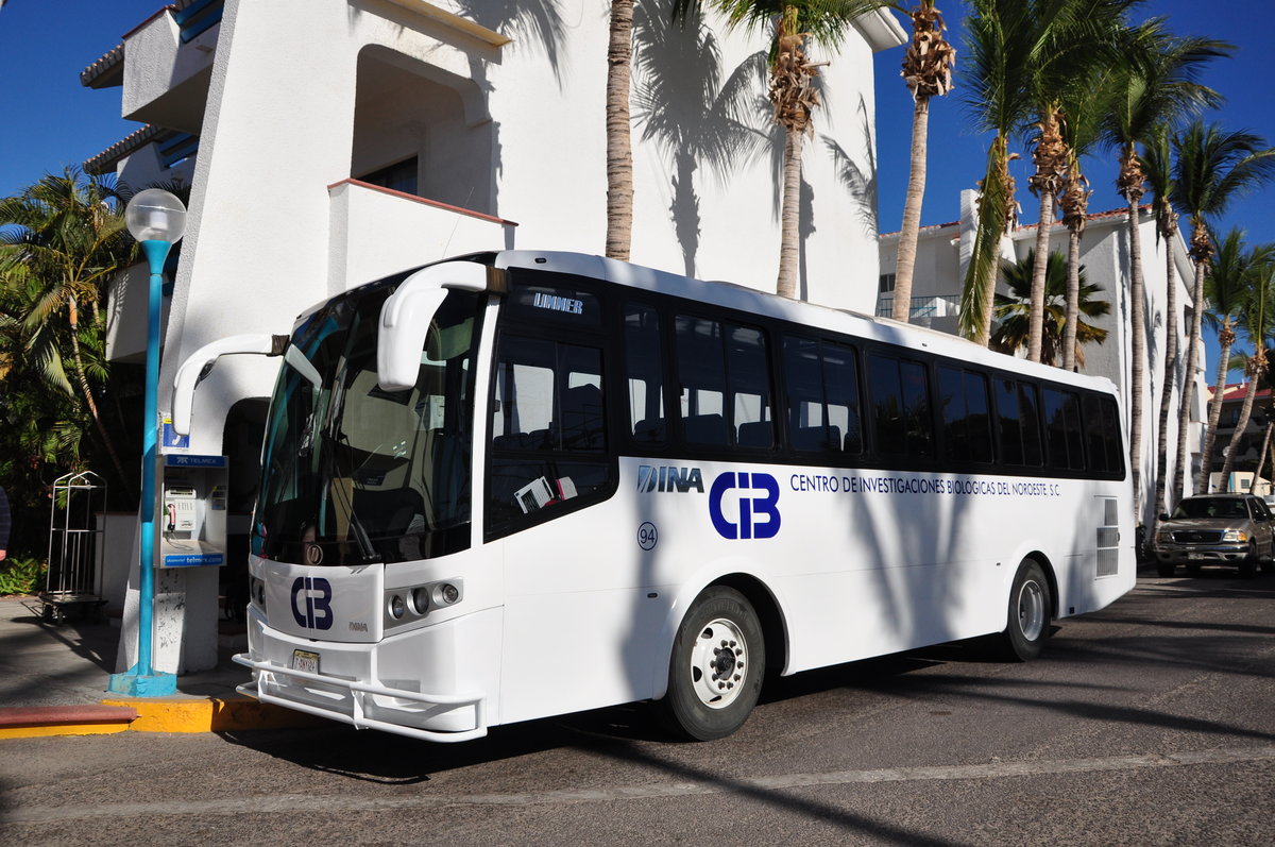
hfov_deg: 67.4
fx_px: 955
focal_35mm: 27
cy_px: 424
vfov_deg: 47.8
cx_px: 638
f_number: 5
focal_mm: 18
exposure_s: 1/4000
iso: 320
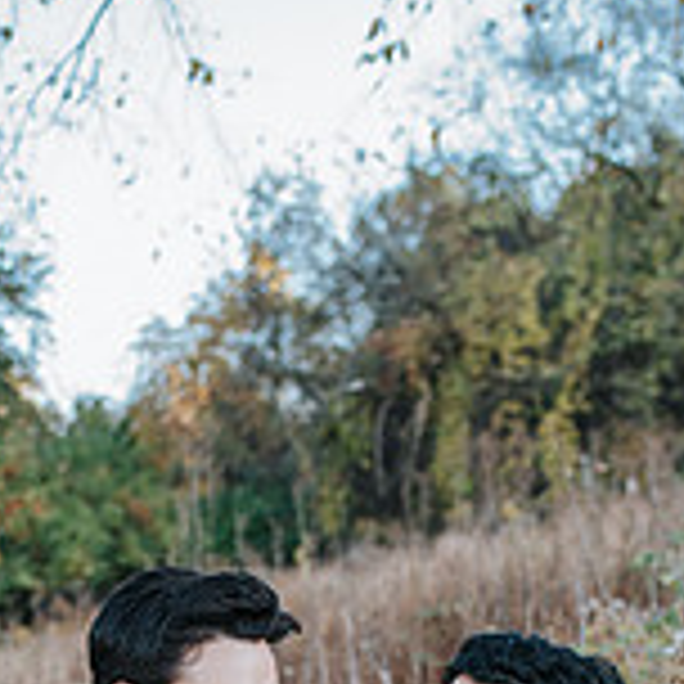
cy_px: 981
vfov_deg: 17.9
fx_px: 1967
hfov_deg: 19.7
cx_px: 284
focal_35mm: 88
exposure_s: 1/1000
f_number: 3.2
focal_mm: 35
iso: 1000
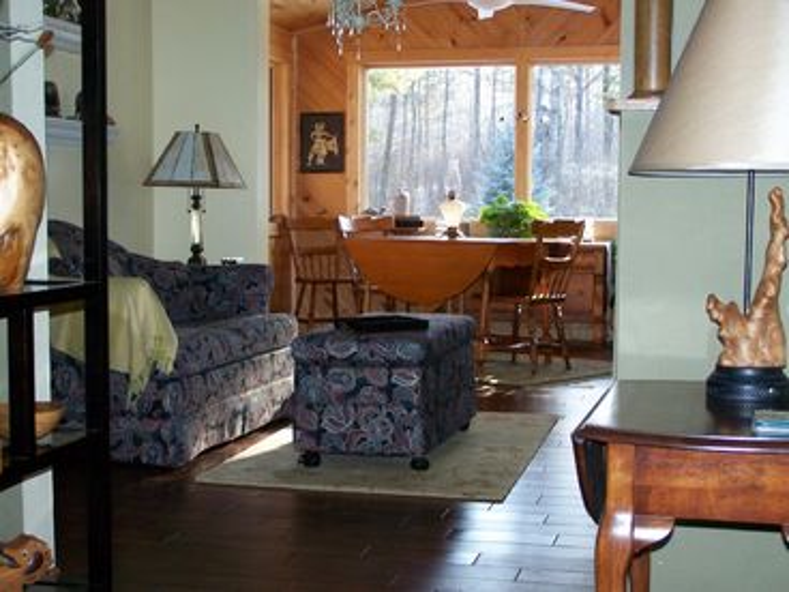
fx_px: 1345
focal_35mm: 59
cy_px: 296
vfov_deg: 24.8
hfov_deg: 32.7
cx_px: 394
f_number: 3.1
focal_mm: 9.8
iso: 160
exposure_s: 1/80
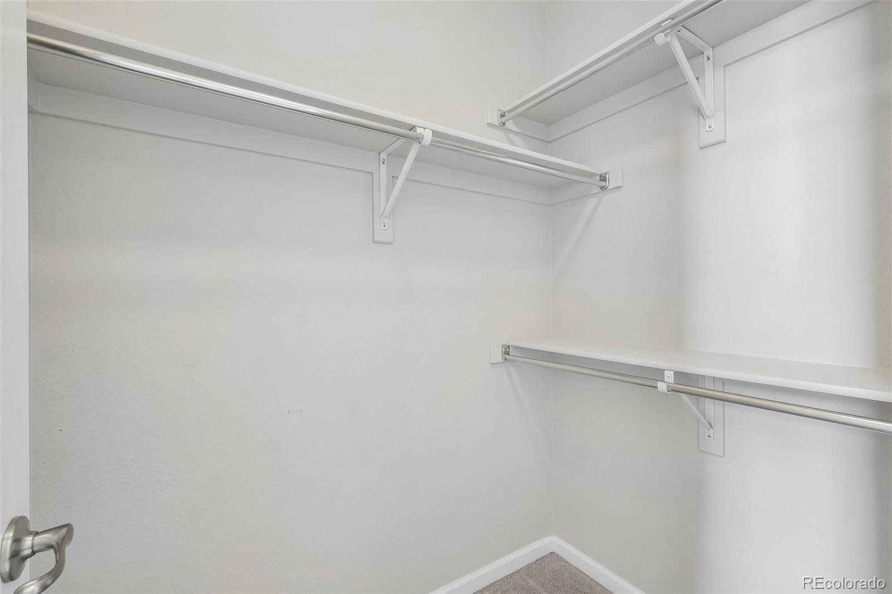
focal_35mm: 15
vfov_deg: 77.3
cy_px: 297
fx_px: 372
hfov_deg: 100.4
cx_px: 446
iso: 800
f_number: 8
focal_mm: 10
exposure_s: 1/4
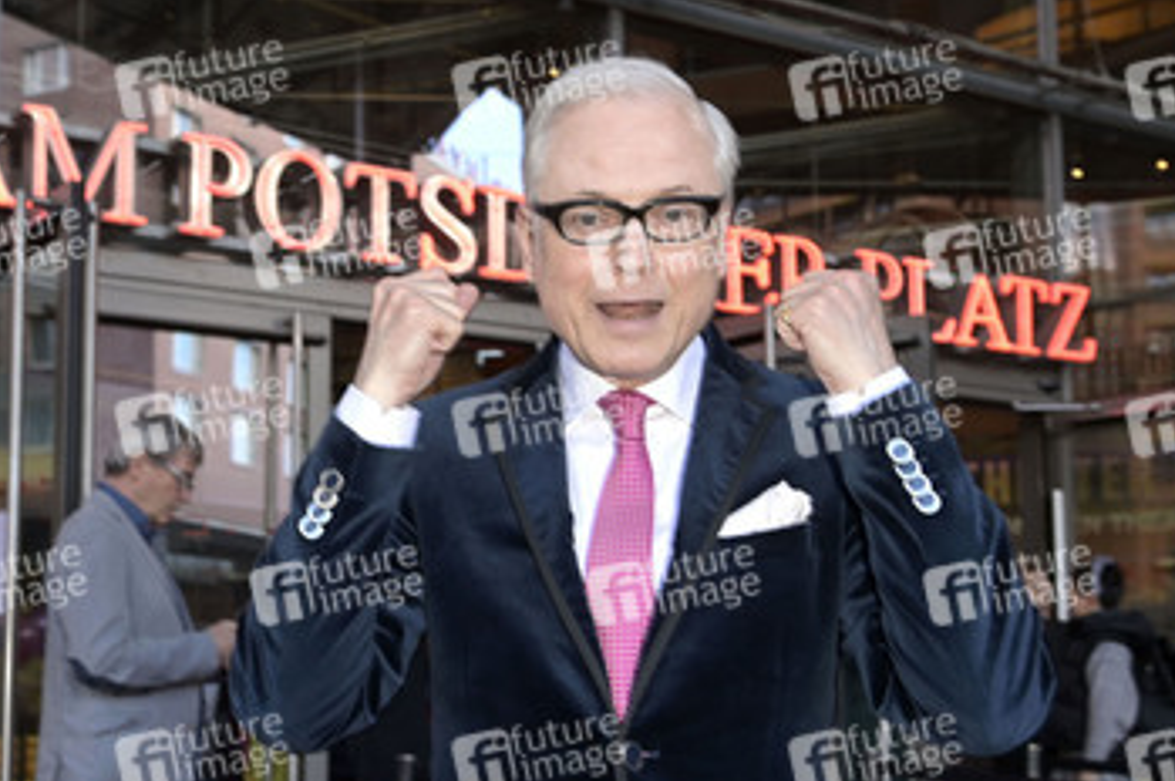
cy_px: 502
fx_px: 1435
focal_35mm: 44
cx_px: 584
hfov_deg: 44.5
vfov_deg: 30.3
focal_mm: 34
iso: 500
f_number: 5.6
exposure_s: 1/80
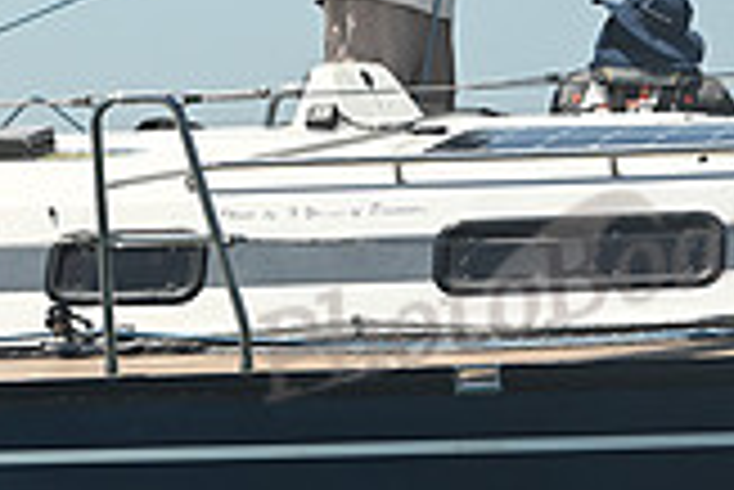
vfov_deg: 3.5
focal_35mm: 392
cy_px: 115
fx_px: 7999
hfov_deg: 5.2
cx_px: 27
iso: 320
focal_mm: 110
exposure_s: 1/1000
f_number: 8
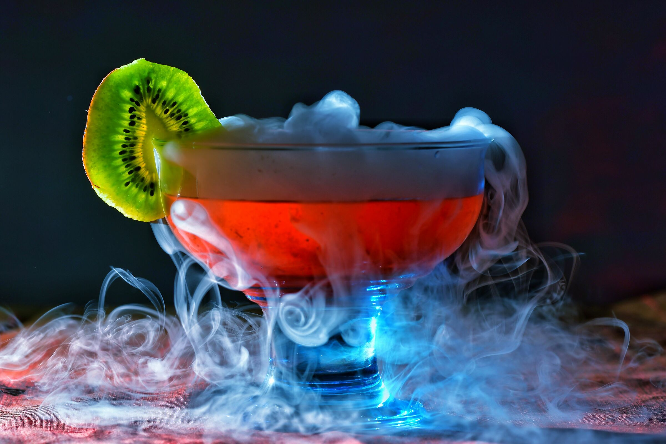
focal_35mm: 135
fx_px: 2497
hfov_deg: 15.2
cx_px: 333
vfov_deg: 10.2
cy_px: 222
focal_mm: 90
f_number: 8
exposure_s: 1/250
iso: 100
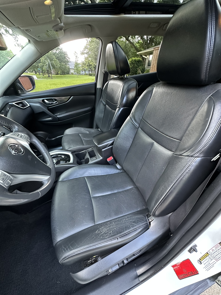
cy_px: 148
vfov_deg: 102.1
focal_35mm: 14
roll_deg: -4.8
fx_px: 119
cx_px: 110
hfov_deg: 85.7
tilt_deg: -30.8
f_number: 2.2
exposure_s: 1/60
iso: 400
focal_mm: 2.22
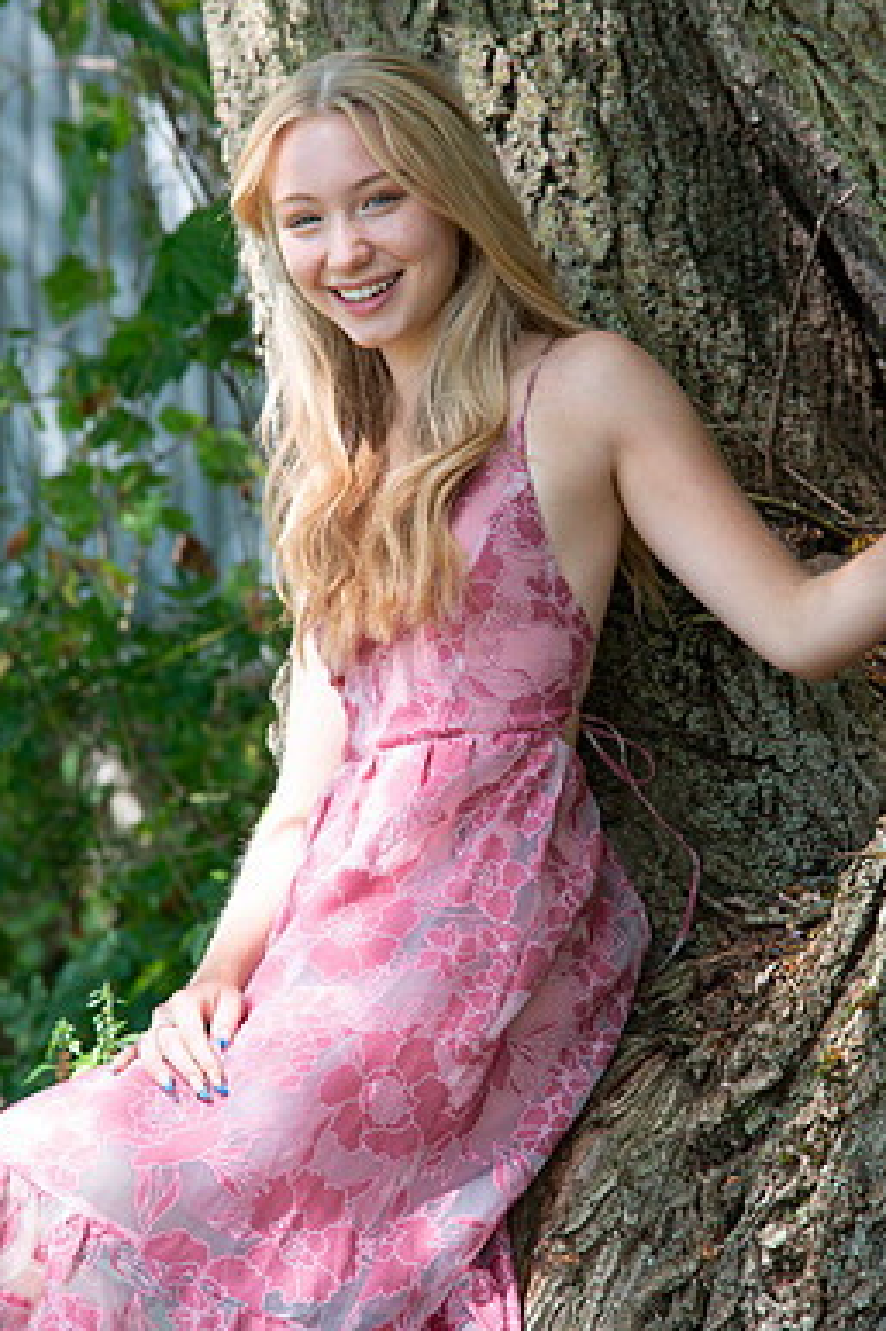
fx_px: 5173
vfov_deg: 14.7
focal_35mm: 140
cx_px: 448
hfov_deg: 9.8
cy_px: 617
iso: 320
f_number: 5.6
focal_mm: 120
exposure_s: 1/160
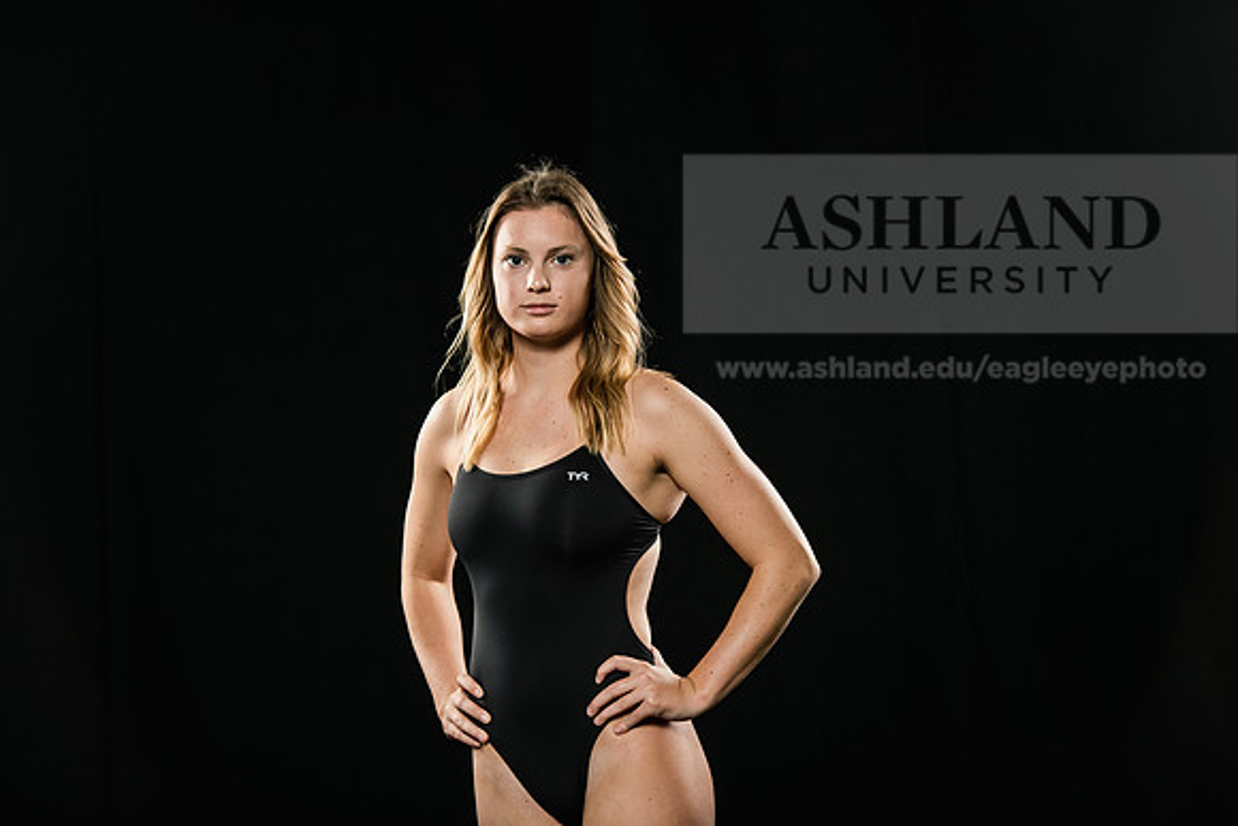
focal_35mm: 125
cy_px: 413
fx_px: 4299
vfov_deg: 11.0
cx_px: 619
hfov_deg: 16.4
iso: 320
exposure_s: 1/250
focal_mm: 125
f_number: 5.6
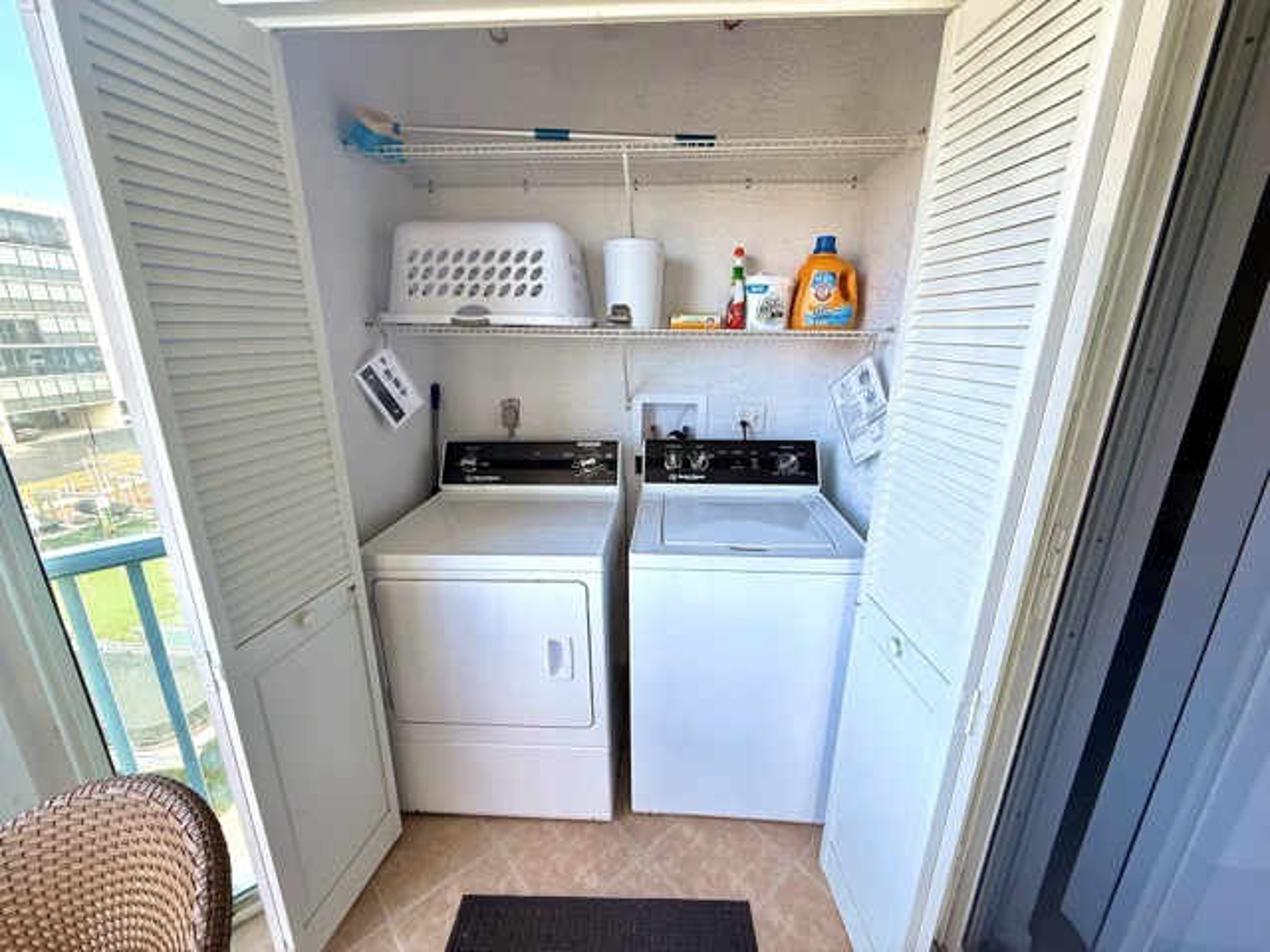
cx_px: 635
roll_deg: -1.0
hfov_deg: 102.1
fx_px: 514
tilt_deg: -16.0
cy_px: 476
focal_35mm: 14
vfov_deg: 85.7
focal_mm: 2.22
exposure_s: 1/99
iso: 64
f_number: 2.2
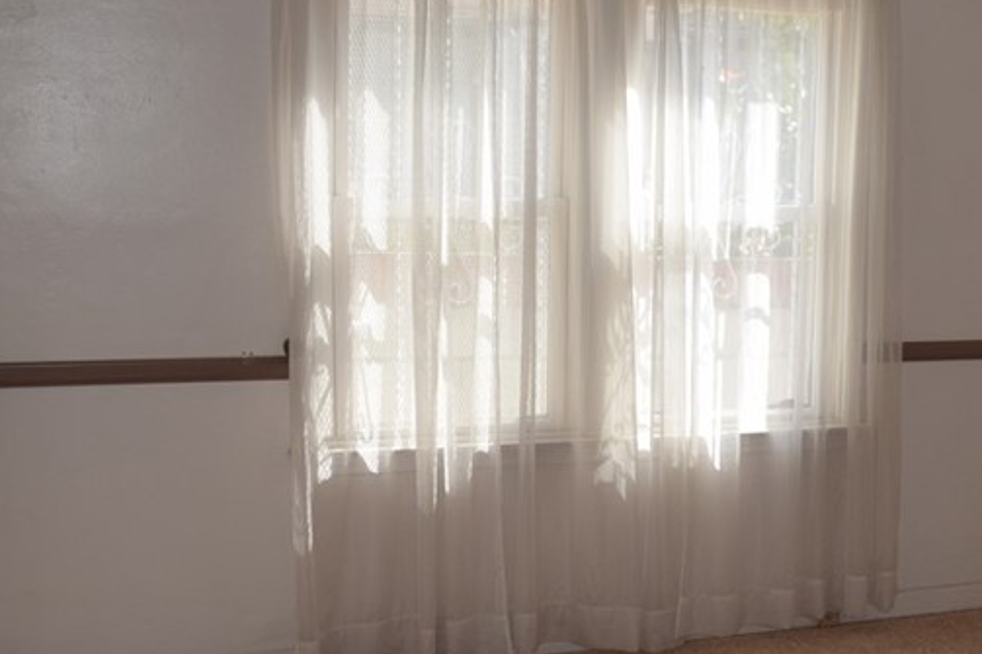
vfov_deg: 24.6
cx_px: 816
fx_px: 1500
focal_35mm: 55
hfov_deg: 34.9
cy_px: 389
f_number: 5.6
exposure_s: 1/125
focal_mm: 18
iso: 280
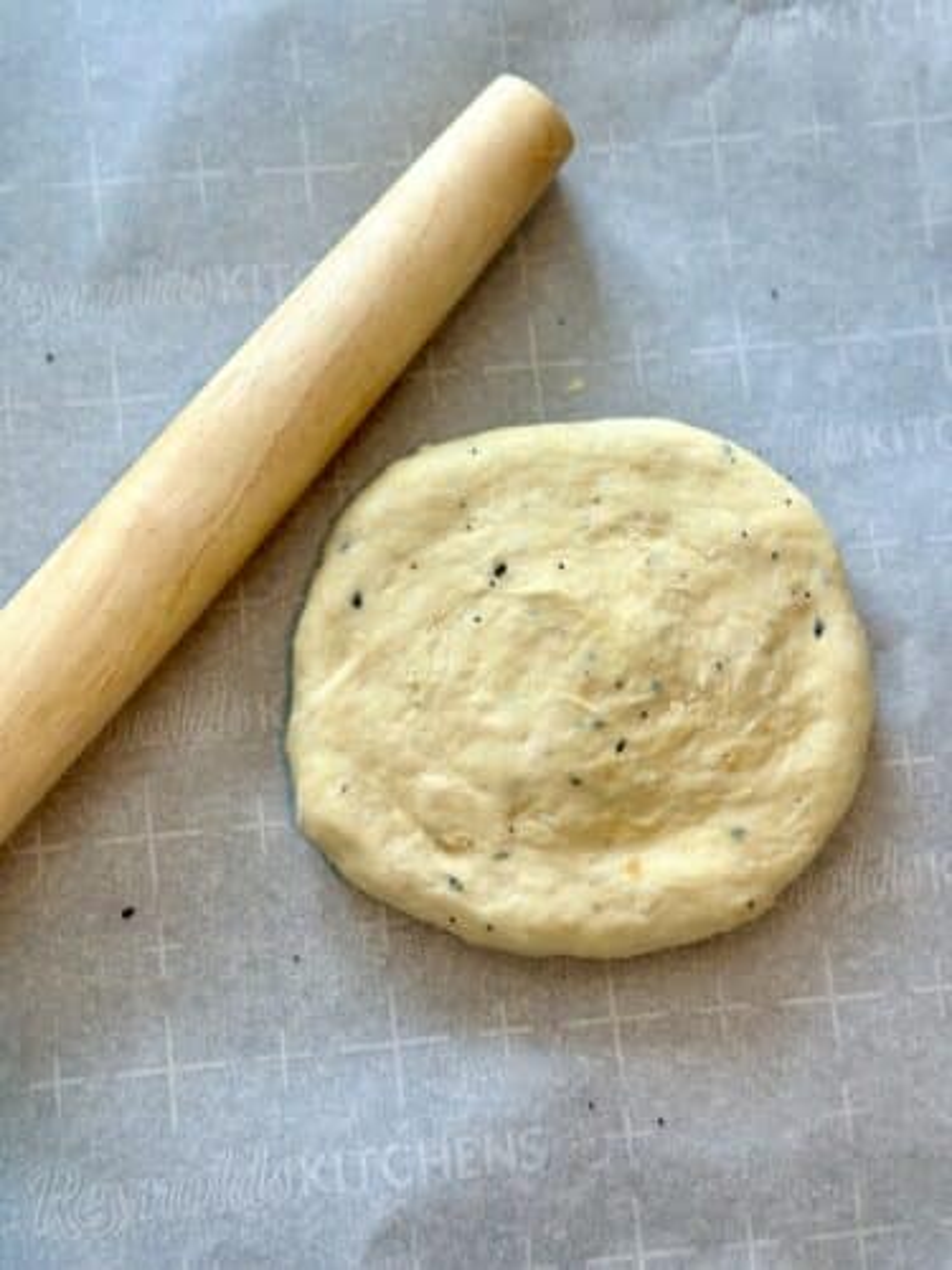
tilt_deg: -81.4
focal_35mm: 48
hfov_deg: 30.3
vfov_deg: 39.7
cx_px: 476
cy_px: 635
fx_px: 1760
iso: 80
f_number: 1.78
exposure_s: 1/180
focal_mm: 6.86
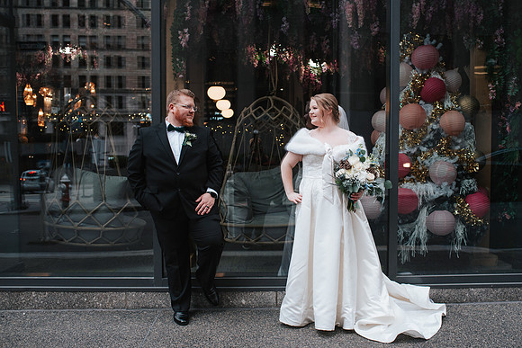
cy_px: 186
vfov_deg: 34.5
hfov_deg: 49.9
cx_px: 288
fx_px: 560
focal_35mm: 39
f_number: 3.2
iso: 1000
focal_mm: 35
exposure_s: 1/320
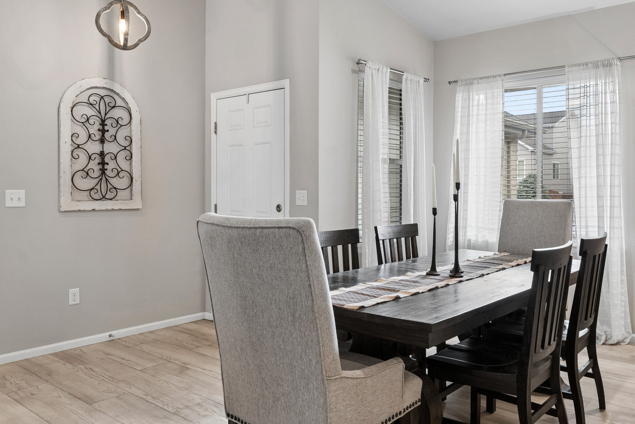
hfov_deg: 63.1
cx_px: 378
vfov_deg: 45.0
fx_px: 512
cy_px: 200
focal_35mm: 29
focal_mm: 21
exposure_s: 1/30
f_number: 8
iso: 800
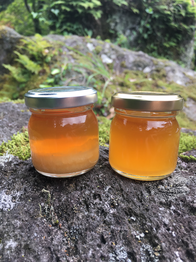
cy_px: 131
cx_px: 98
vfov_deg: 61.7
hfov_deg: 48.2
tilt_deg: -14.3
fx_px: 219
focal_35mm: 29
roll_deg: -1.7
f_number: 2.2
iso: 25
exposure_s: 1/120
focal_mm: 4.15
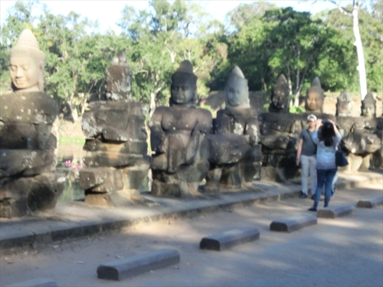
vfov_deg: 25.7
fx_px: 631
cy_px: 144
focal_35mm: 57
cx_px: 192
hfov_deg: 33.8
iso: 400
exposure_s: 1/125
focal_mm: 10.11
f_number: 11.4
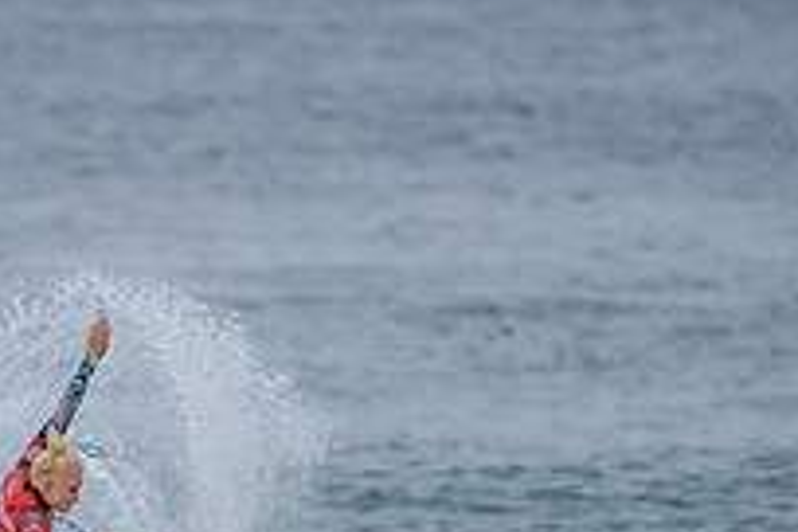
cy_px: 565
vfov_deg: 1.0
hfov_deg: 1.5
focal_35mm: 1420
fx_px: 31474
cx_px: -4
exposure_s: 1/2000
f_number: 5.6
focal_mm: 500
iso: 280
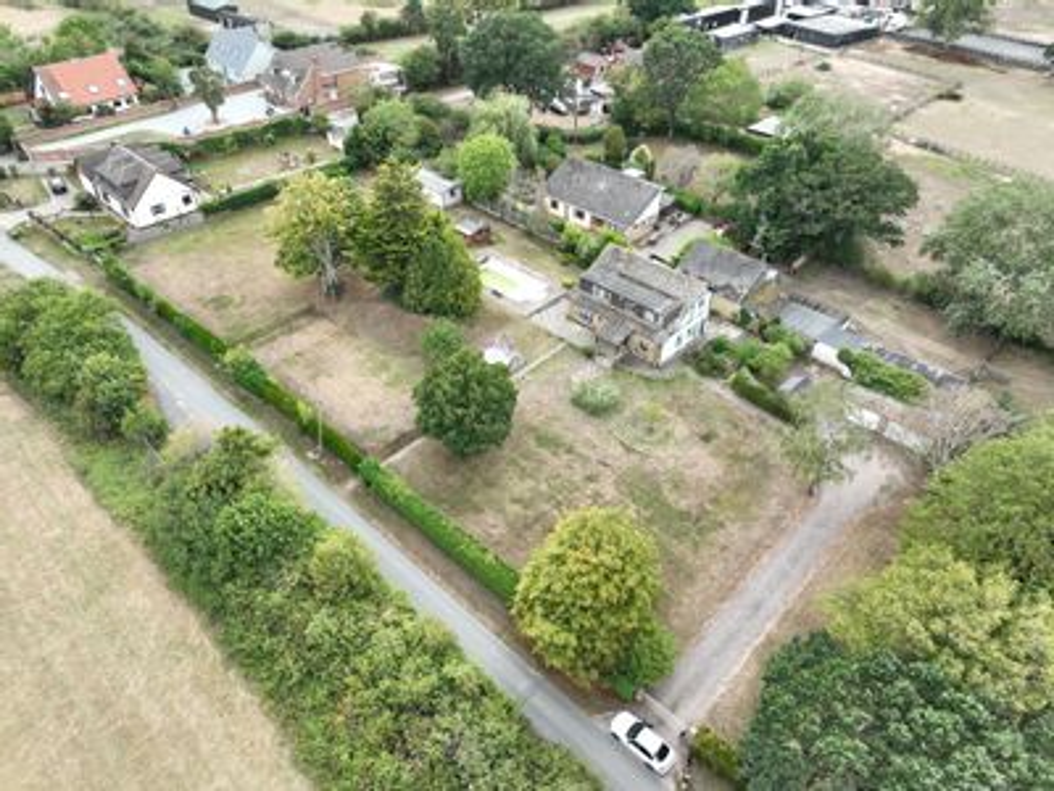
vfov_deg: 56.8
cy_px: 396
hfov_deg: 71.6
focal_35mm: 24
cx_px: 527
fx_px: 731
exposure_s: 1/240
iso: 100
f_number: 2.8
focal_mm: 12.29
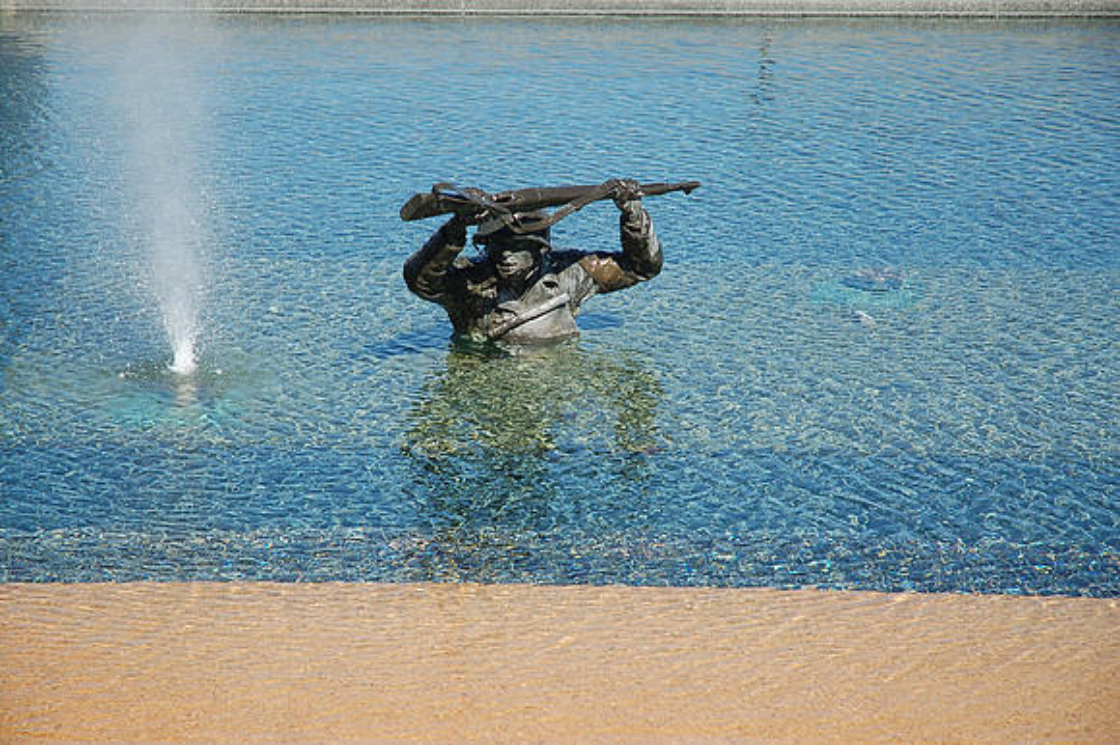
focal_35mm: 105
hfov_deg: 19.5
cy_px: 372
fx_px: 3265
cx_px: 560
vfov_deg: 13.0
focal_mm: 70
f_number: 5
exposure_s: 1/640
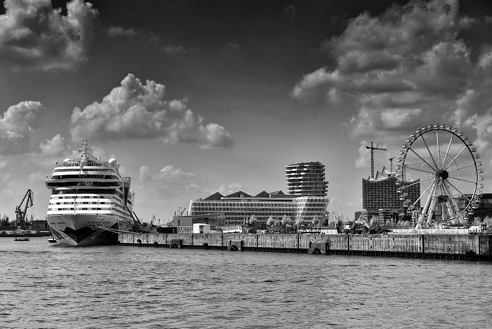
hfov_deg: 30.9
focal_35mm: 65
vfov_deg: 20.9
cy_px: 164
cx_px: 246
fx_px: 889
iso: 100
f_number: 8
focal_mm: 65
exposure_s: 1/640
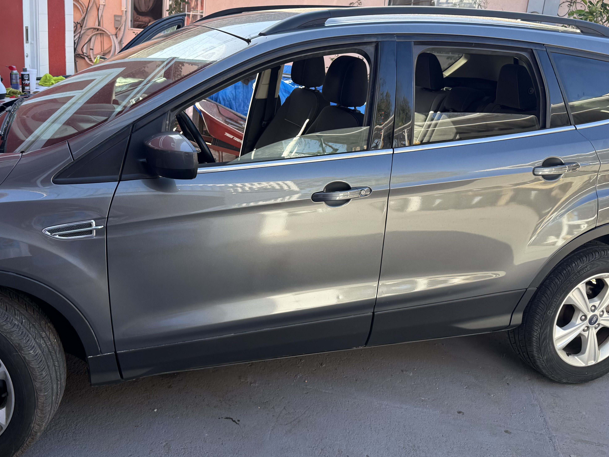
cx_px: 234
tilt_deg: -15.1
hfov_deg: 52.1
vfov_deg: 40.5
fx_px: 616
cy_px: 180
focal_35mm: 35
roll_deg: -3.7
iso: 80
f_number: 1.78
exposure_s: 1/470
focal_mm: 6.76
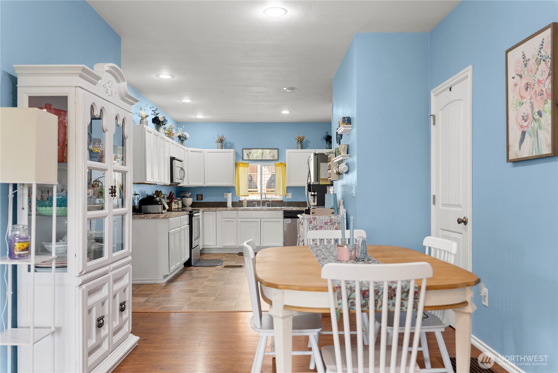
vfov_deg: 44.5
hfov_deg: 62.9
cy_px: 186
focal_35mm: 29
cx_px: 279
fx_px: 456
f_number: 3.2
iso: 400
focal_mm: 29.4
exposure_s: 1/15
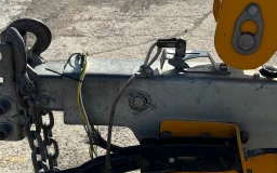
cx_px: 215
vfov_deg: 15.1
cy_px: 49
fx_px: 649
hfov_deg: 23.8
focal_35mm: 86
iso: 50
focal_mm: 5.96
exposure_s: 1/3205
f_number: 1.6
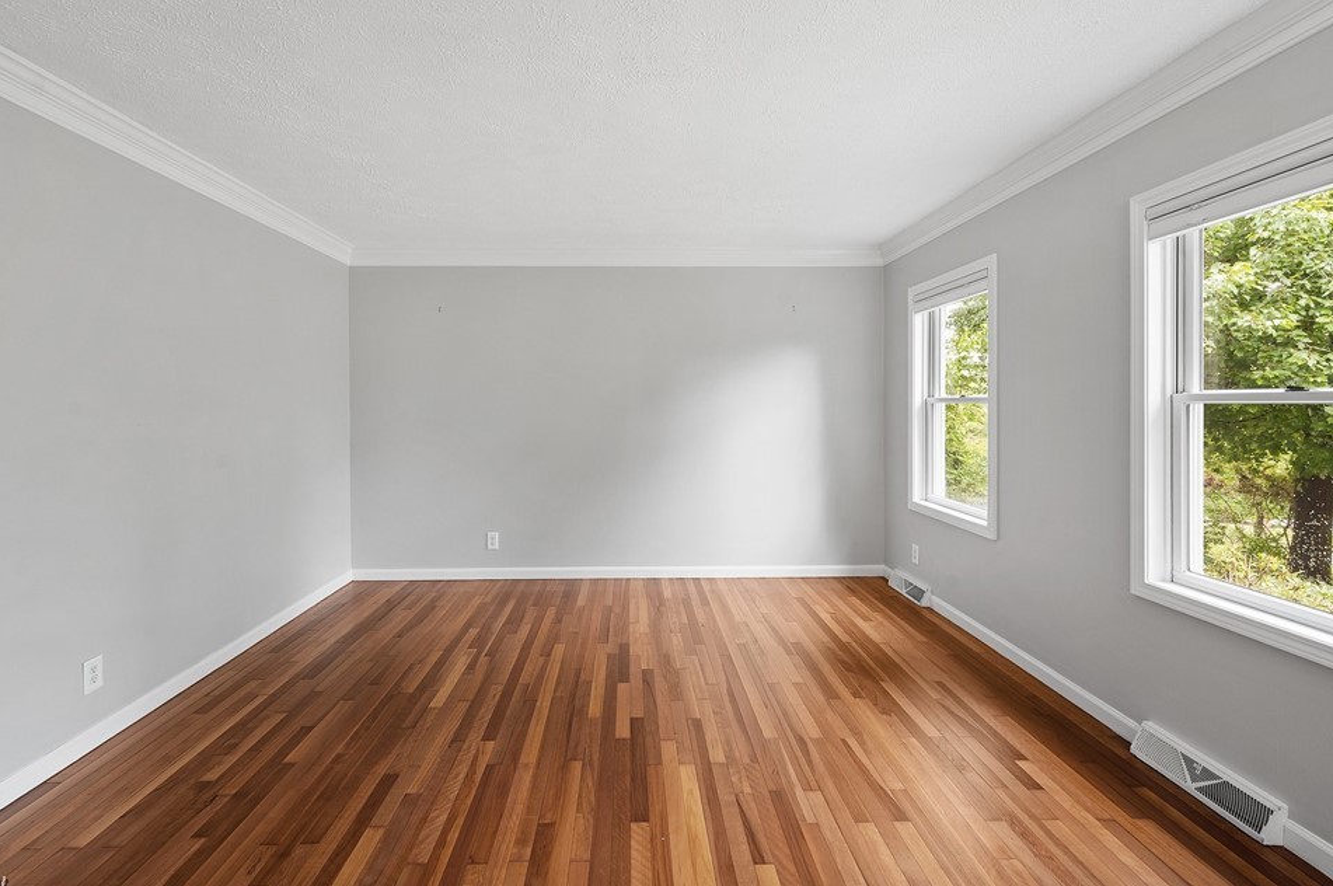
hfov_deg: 96.7
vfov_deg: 73.5
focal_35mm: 16
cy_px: 405
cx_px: 637
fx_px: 592
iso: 400
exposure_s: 1/3
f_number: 8
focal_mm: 14
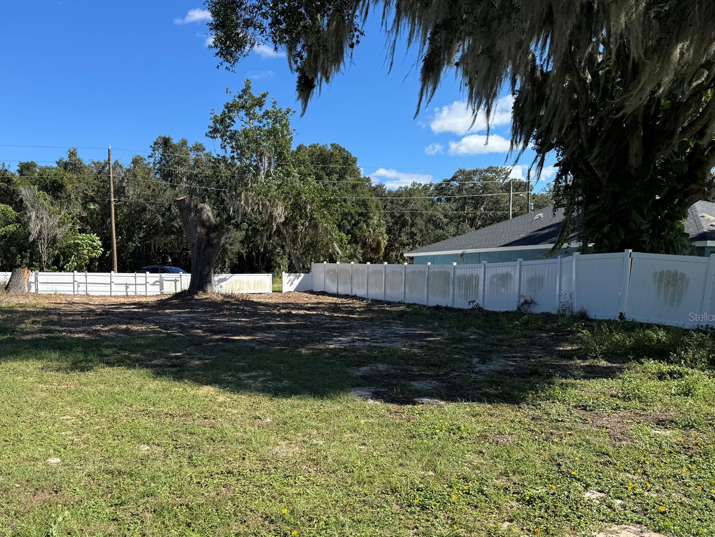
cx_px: 308
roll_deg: +0.3
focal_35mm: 29
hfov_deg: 61.4
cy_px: 316
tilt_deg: -4.5
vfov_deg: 48.0
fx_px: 599
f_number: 1.78
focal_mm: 6.76
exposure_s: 1/2833
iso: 80
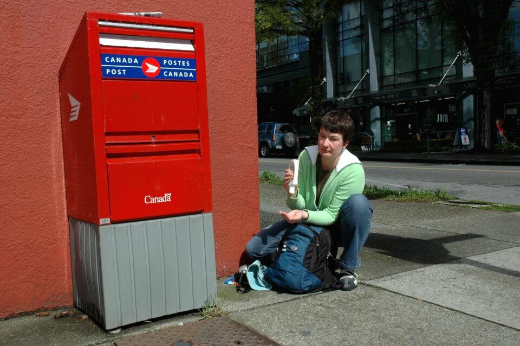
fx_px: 541
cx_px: 260
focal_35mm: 38
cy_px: 173
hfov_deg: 51.3
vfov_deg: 35.4
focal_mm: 25
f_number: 13
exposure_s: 1/200
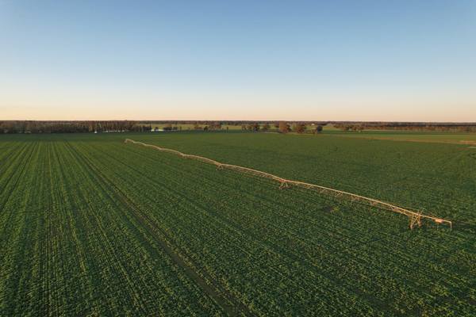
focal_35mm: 22
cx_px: 238
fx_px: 291
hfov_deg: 78.6
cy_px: 158
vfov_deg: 57.2
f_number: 2.8
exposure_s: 1/350
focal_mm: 8.38
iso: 100
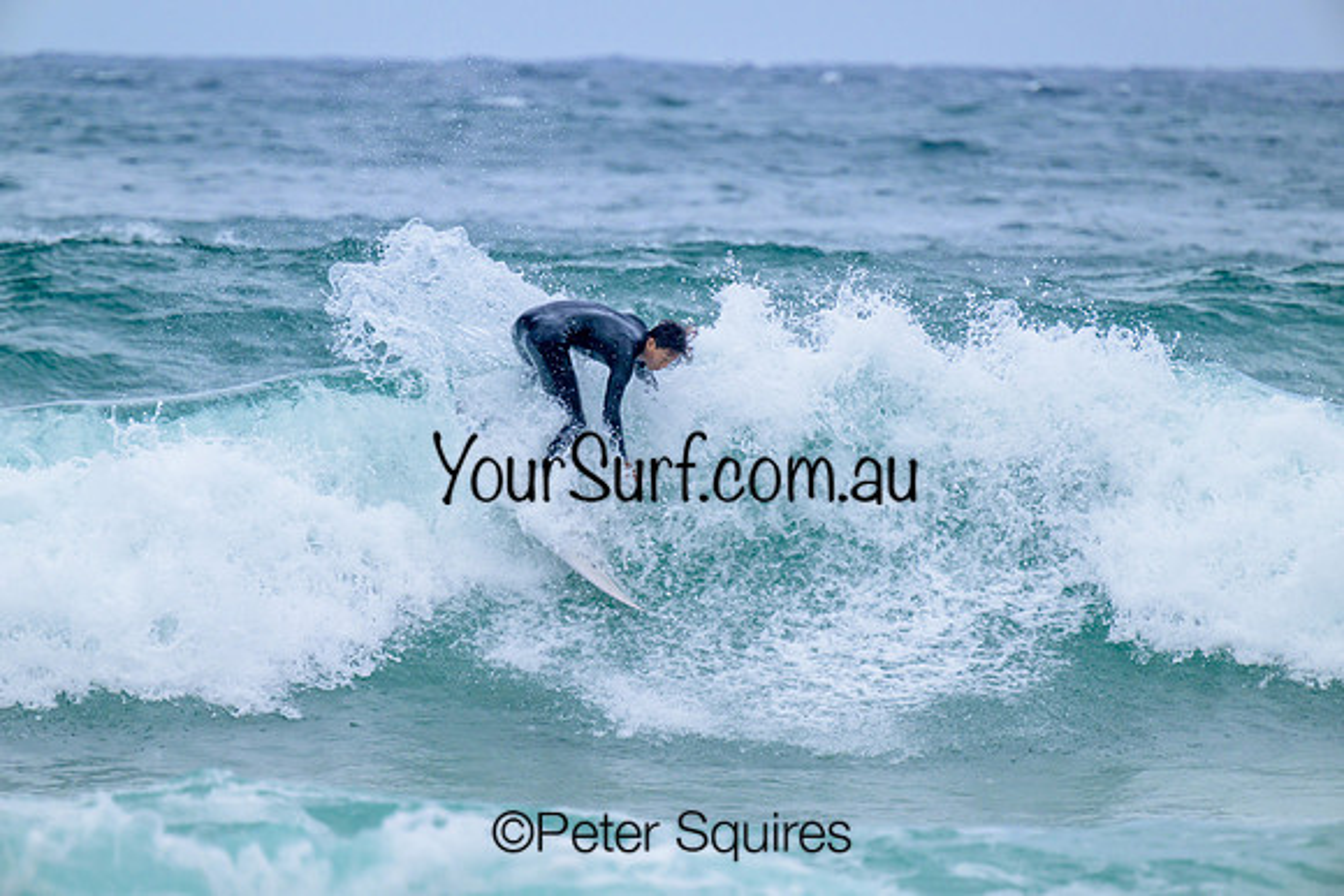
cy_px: 448
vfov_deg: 2.5
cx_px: 672
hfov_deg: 3.7
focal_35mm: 560
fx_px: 20911
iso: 500
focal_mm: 560
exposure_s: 1/2000
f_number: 8
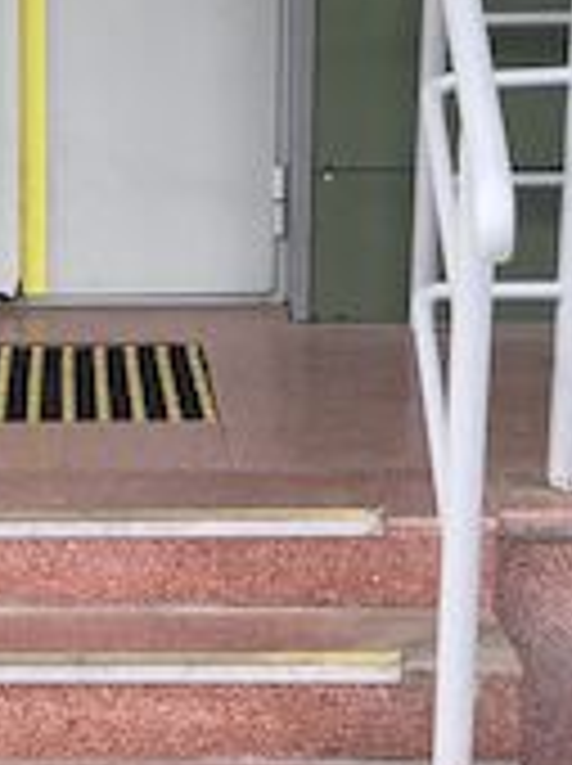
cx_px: -18
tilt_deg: -15.4
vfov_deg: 14.8
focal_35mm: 132
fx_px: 2916
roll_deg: +2.3
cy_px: 684
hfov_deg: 11.1
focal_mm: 4
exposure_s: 1/245
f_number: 1.8
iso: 20
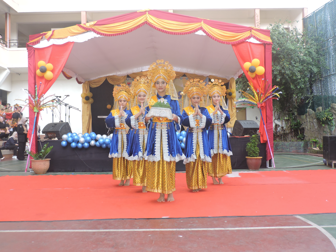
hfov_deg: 55.4
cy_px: 126
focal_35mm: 33
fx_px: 320
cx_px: 168
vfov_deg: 42.9
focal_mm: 5.9
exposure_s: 1/50
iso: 360
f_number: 3.2
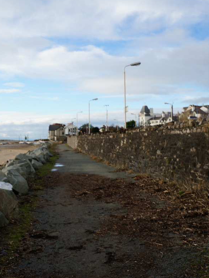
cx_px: 56
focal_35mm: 40
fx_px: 322
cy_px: 138
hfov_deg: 35.3
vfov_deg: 46.8
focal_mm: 18
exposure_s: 1/80
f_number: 10
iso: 100
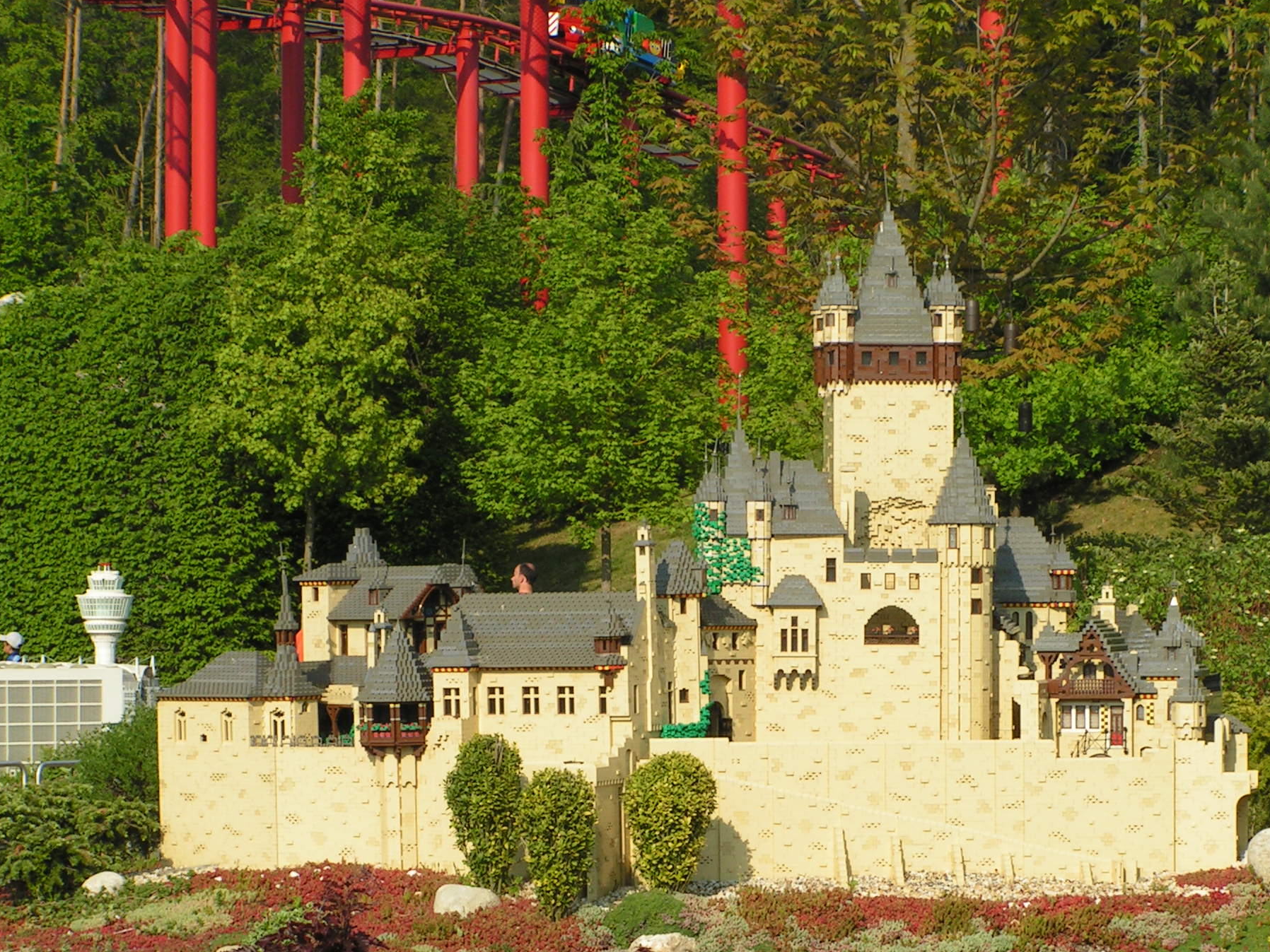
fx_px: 6127
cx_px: 730
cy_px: 548
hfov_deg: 11.8
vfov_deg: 8.9
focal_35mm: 167
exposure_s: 1/250
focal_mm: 22
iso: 50
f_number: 6.3
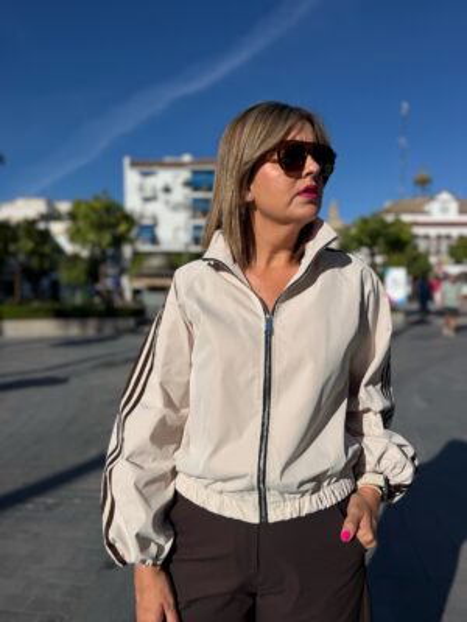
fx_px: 432
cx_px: 234
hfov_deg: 56.8
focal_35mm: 24
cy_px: 311
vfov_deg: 71.6
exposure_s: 1/10309
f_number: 1.78
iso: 80
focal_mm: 6.76
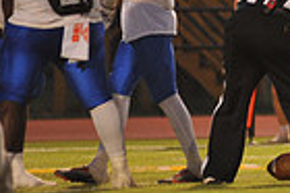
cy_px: -91
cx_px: 574
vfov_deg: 1.6
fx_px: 6686
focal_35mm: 831
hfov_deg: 2.5
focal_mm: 200
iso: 1600
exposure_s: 1/250
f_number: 2.8
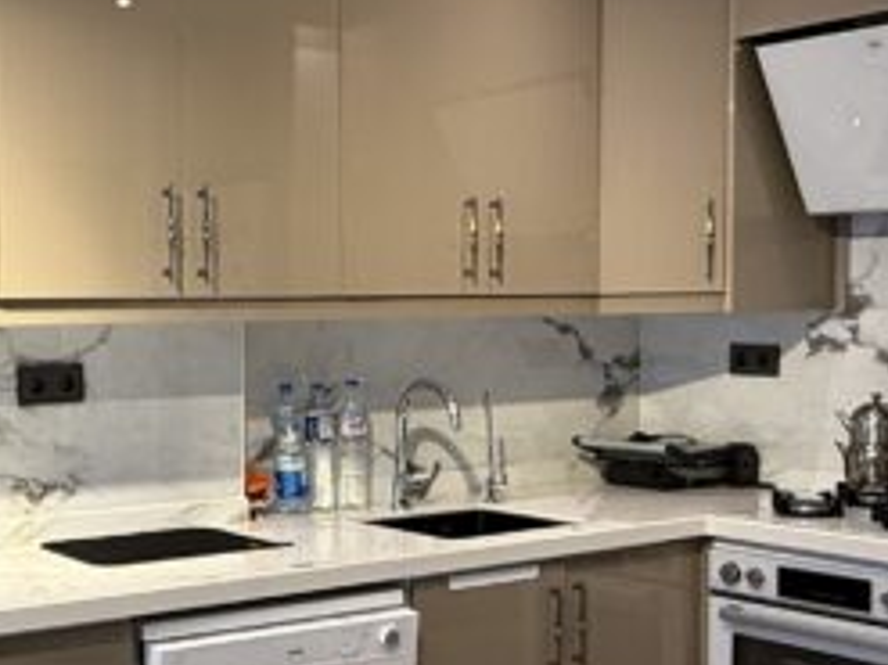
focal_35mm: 58
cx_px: 226
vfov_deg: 25.1
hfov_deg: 32.6
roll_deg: +1.0
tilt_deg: -3.7
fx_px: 1487
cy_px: 417
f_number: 2.2
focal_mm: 2.22
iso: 160
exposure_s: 1/100
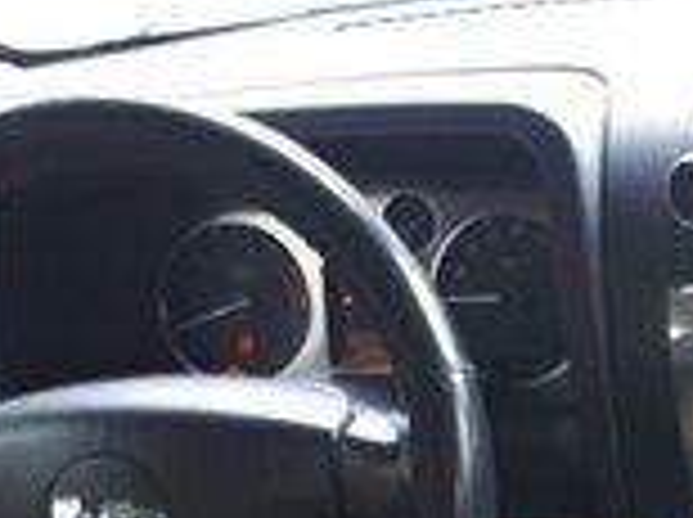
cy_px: 610
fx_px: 2319
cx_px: 936
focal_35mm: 116
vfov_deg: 12.5
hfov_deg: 16.0
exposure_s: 1/33
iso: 64
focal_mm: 3.6
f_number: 1.9
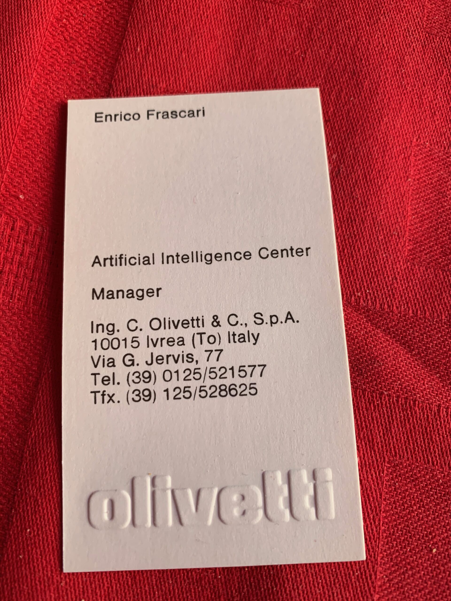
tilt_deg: -78.1
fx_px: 452
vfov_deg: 67.3
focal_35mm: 26
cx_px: 226
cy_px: 300
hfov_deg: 53.1
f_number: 1.8
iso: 80
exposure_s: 1/121
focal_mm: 4.25
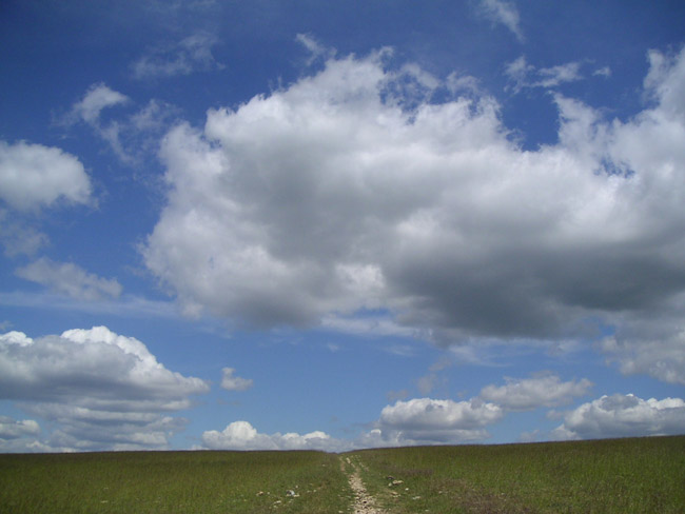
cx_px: 342
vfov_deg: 37.7
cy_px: 257
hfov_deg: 49.0
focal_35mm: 38
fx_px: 752
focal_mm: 6
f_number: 6.7
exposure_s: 1/350
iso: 50
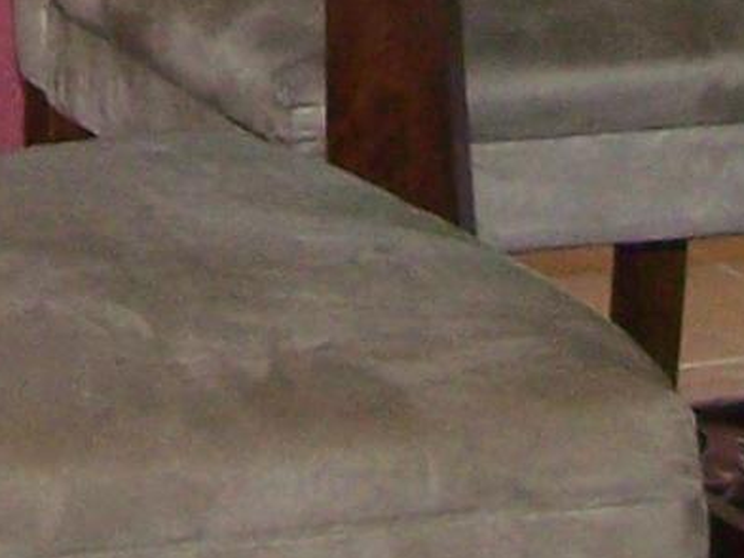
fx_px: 6254
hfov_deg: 6.8
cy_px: -1088
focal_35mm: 291
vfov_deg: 4.9
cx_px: 17
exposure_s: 1/60
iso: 160
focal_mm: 6.3
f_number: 2.8
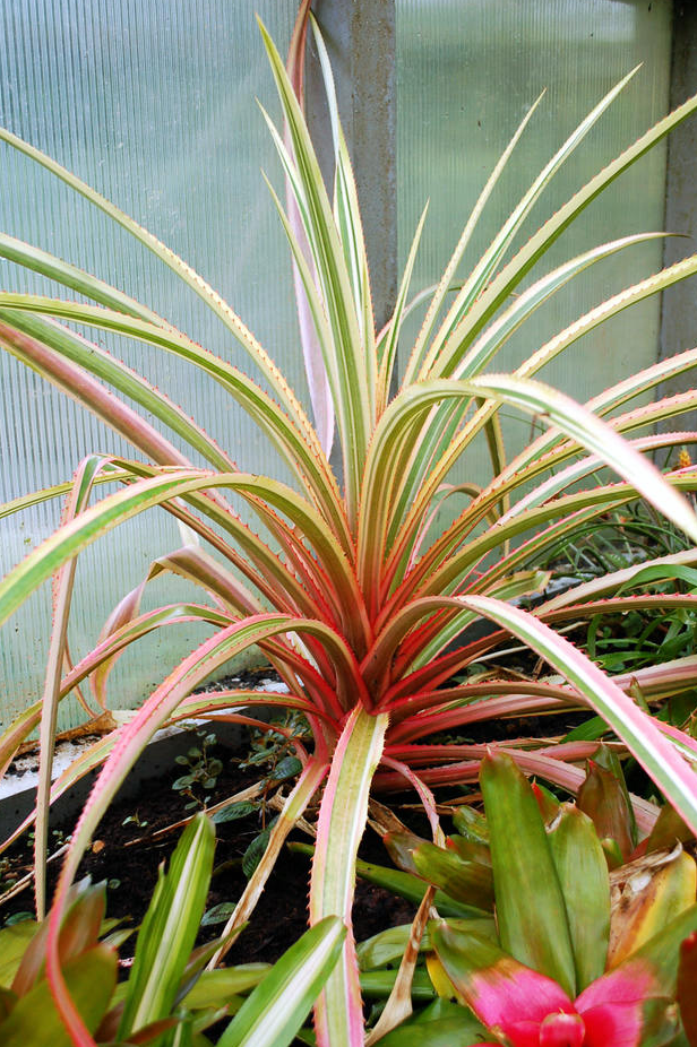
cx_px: 354
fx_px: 1163
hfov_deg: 33.4
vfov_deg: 48.5
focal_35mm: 40
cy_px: 531
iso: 400
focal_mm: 26
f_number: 4.2
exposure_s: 1/60
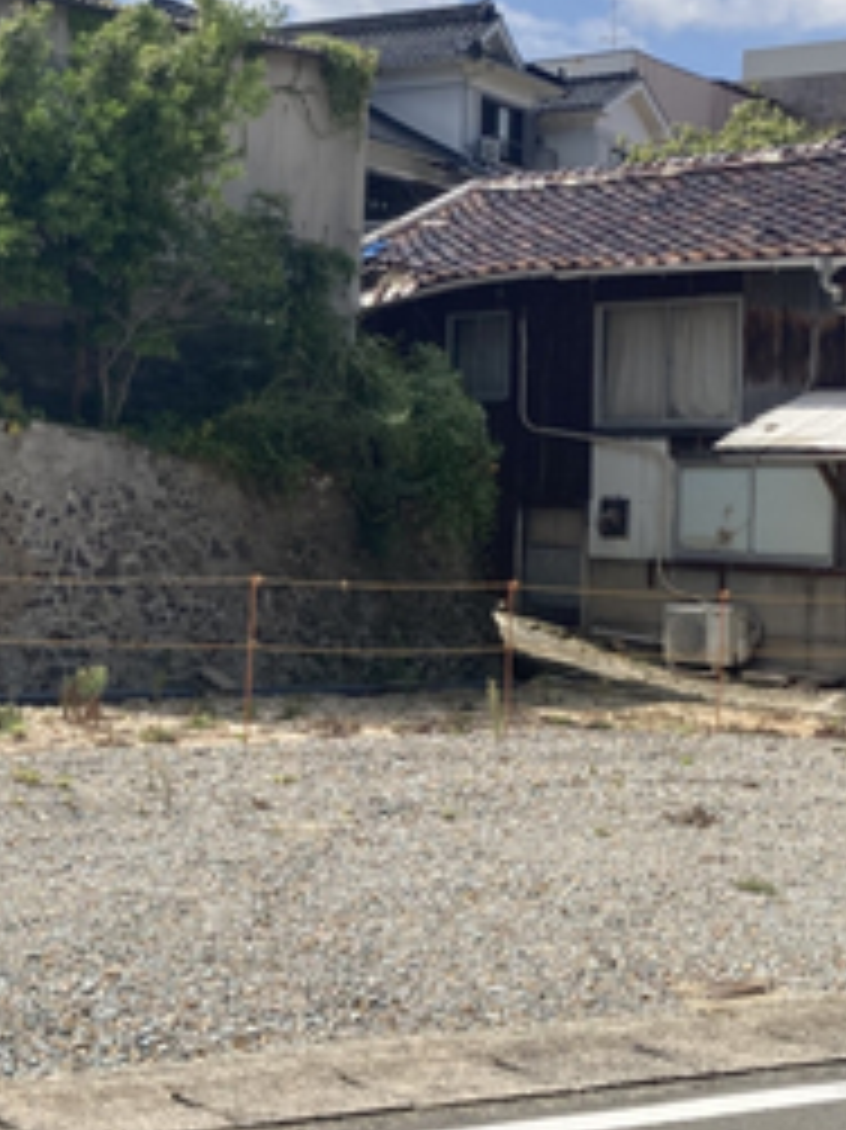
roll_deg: -1.1
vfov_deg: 29.0
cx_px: 220
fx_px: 2185
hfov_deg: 21.7
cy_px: 527
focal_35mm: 67
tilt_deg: +0.6
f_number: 1.8
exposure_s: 1/2825
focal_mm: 3.99
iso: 20
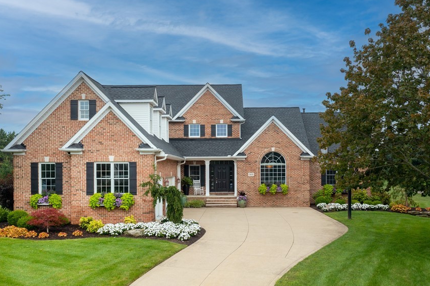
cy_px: 169
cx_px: 225
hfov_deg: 53.1
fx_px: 430
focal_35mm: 36
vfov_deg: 36.7
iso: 100
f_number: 5
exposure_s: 1/320
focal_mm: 10.26
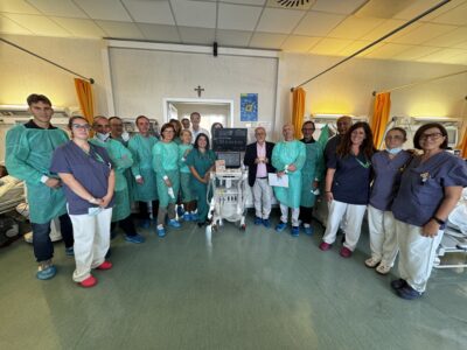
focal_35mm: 14
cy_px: 175
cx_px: 234
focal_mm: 2.22
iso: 160
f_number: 2.2
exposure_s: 1/50
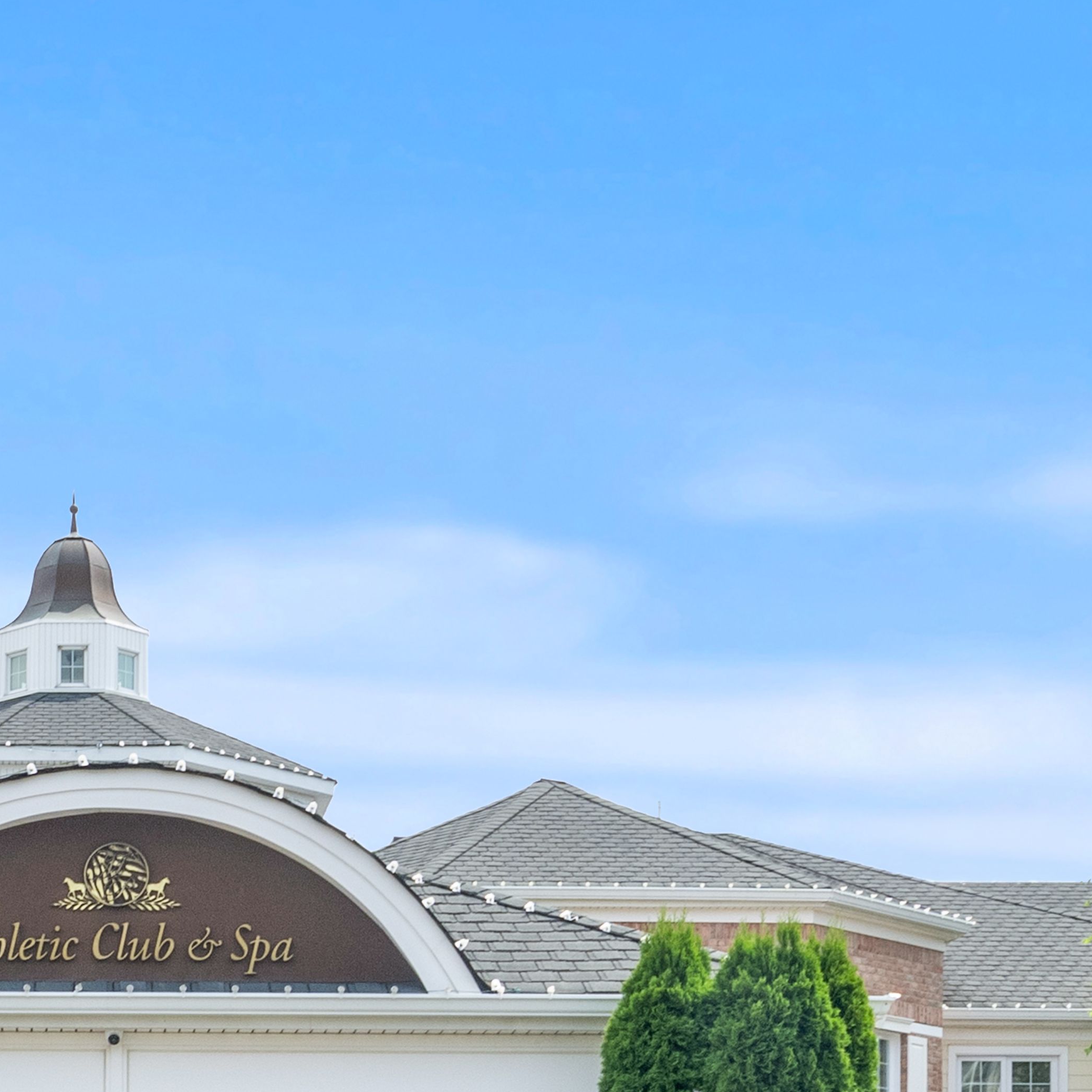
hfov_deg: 30.5
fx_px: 1927
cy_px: 973
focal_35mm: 54
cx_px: 150
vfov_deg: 30.3
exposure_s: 1/60
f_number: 13
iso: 320
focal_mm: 16
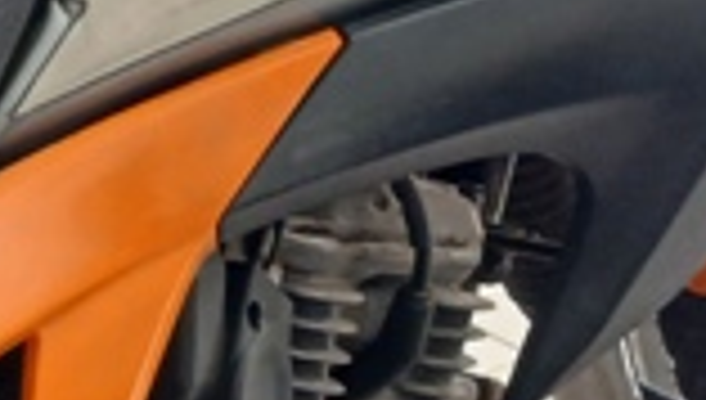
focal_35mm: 144
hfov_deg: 13.7
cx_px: -472
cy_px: 512
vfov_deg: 8.4
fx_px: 2701
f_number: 1.8
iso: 100
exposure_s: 1/60
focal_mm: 3.98
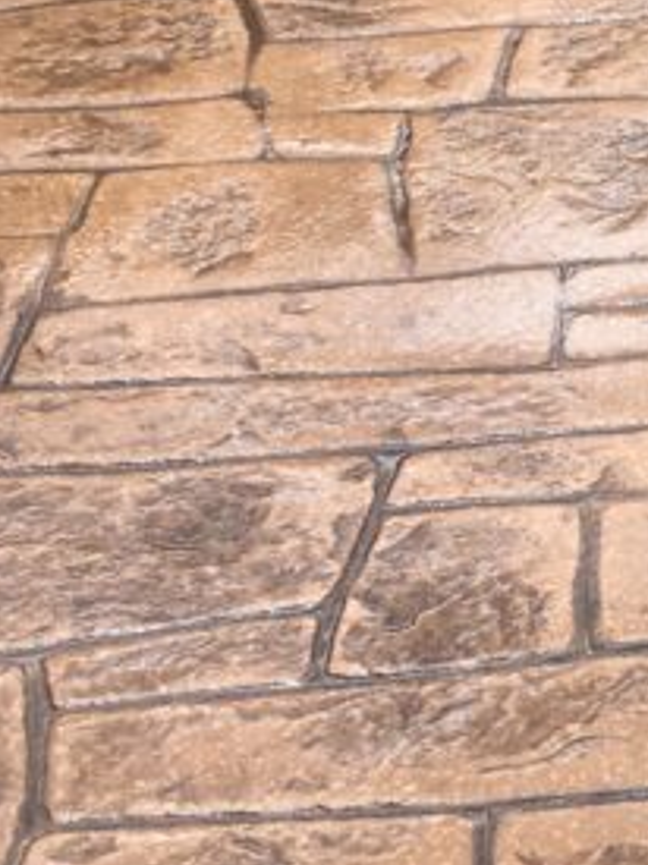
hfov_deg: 12.8
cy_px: 428
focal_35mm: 108
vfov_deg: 18.2
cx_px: 1025
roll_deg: +0.5
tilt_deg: -36.9
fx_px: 2698
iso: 25
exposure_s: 1/761
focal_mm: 4.15
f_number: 2.2
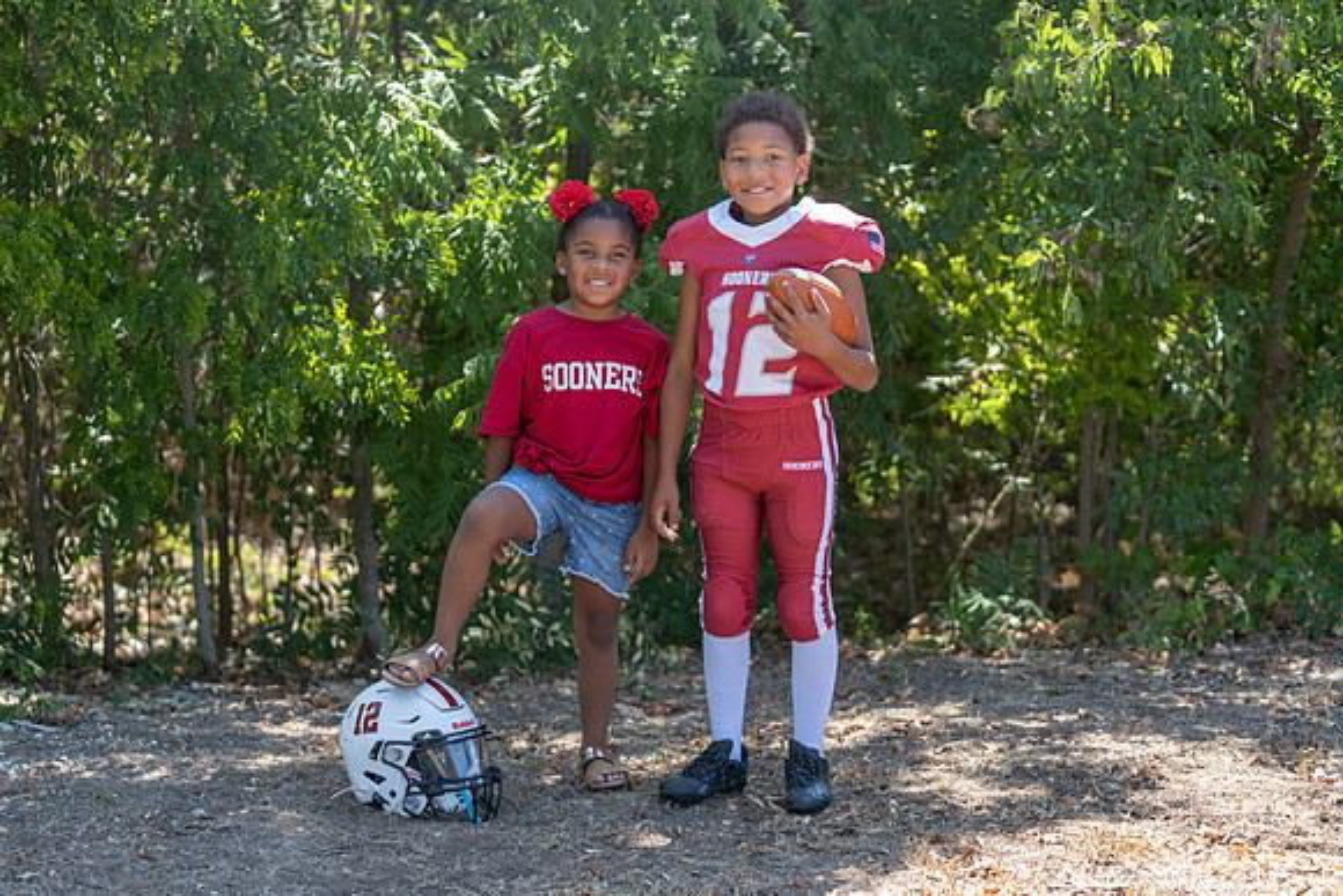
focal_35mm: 70
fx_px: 2612
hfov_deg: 28.8
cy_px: 448
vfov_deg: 19.5
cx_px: 672
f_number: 2.8
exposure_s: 1/320
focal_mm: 70
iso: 125
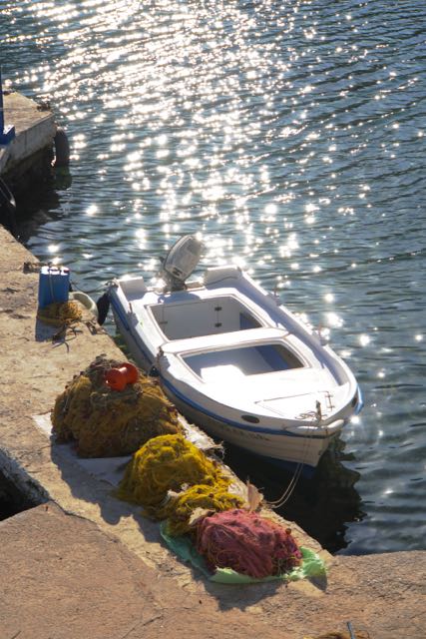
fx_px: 1756
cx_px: 213
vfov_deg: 20.6
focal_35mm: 99
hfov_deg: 13.8
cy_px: 320
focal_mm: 66
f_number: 8
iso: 100
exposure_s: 1/320
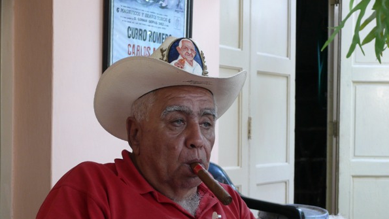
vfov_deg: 15.5
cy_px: 146
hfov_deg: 27.2
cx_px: 195
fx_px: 805
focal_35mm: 78
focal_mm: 14.9
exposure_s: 1/25
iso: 200
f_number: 3.2
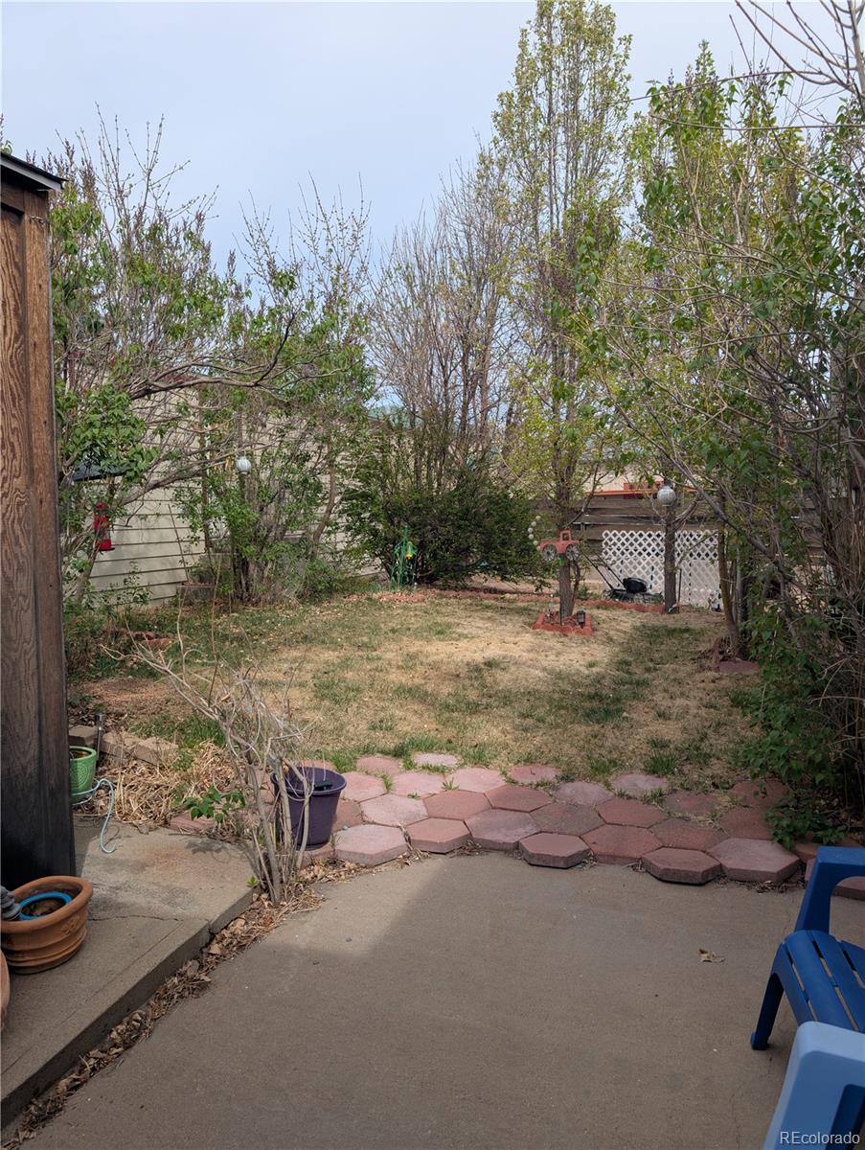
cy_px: 575
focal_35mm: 24
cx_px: 432
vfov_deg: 71.5
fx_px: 798
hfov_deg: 56.9
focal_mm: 6.9
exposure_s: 1/803
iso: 19
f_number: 1.68
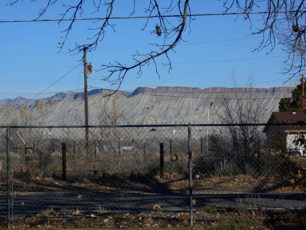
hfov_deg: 15.2
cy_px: 115
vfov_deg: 11.4
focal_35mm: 130
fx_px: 1149
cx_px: 153
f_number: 6.5
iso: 80
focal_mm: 23
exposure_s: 1/640
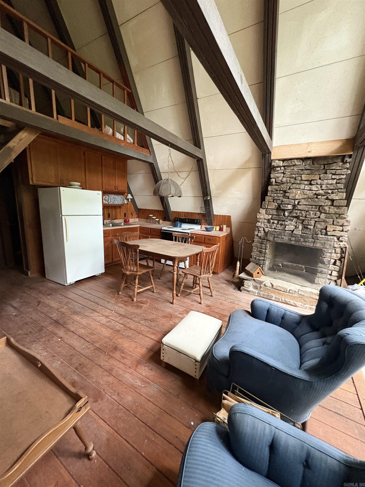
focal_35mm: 14
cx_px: 182
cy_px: 244
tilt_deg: -9.5
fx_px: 197
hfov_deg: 85.7
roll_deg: -3.0
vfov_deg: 102.1
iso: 800
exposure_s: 1/60
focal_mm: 2.22
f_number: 2.2
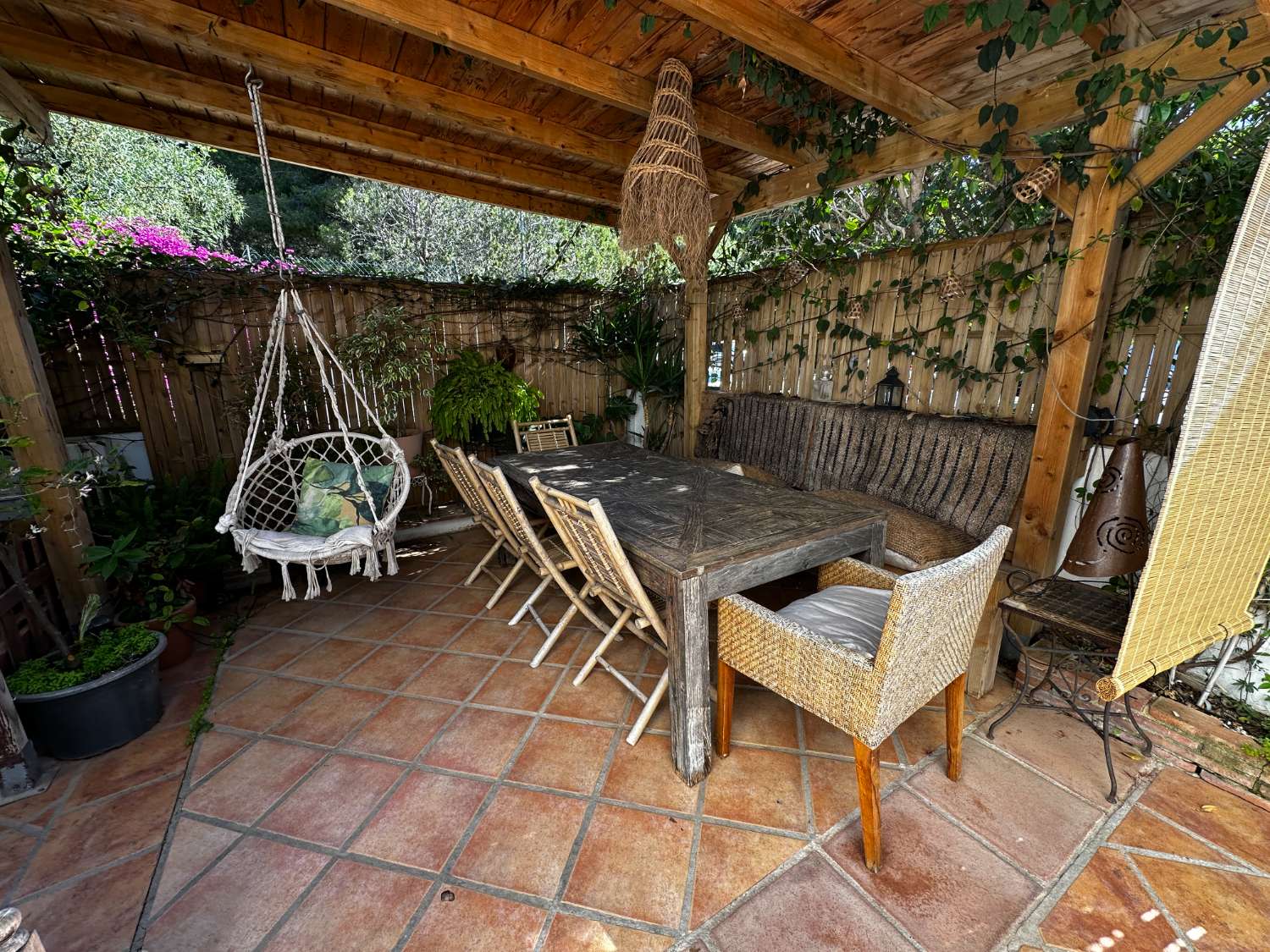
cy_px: 476
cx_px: 635
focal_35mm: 14
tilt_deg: -13.9
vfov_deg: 85.7
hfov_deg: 102.1
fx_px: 514
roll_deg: +1.1
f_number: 2.2
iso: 40
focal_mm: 2.22
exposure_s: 1/178
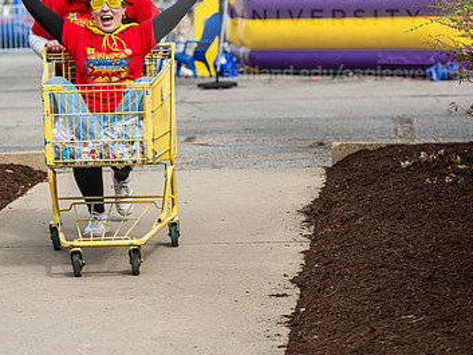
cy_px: 101
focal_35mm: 150
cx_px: 111
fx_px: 2050
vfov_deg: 9.9
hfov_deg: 13.1
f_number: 3.5
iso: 100
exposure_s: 1/800
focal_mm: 95
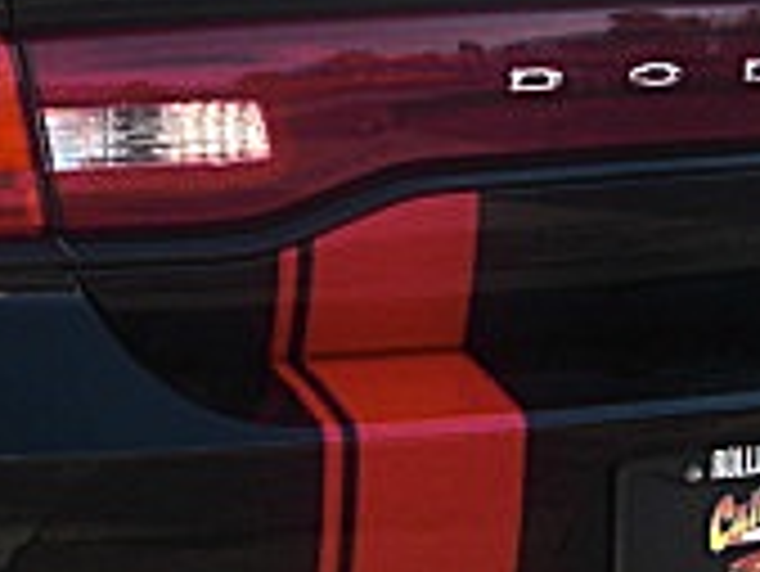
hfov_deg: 14.4
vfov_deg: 10.9
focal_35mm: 136
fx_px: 2988
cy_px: 369
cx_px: 99
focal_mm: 6.3
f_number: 2.8
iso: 50
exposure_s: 1/160
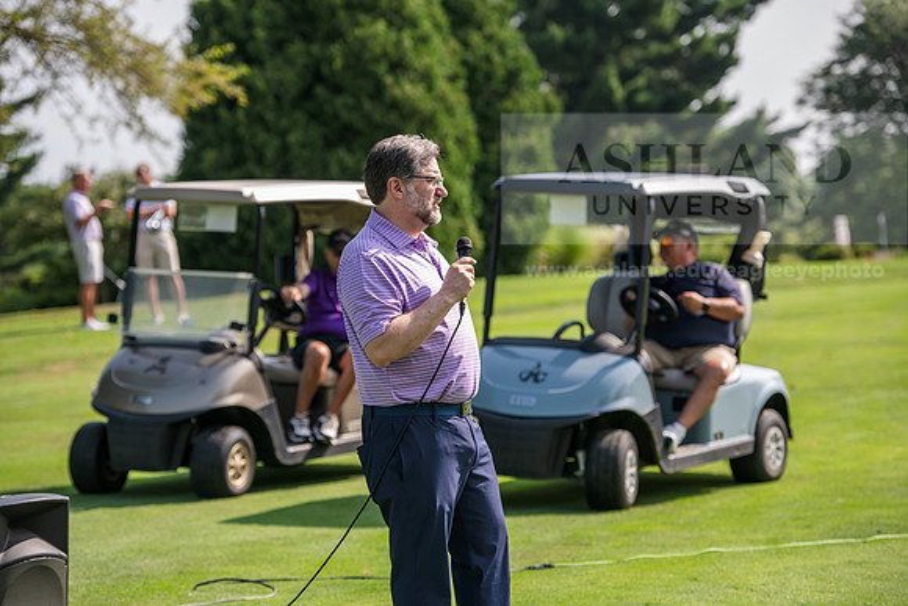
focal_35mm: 116
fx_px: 2926
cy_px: 303
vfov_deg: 11.8
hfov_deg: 17.6
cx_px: 454
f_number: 3.5
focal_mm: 116
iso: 80
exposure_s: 1/400
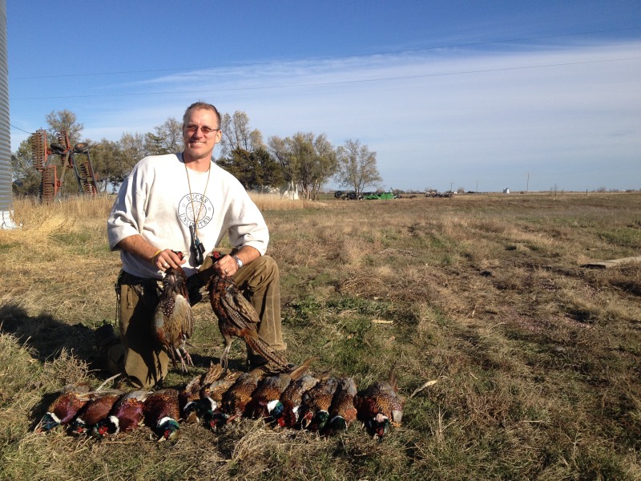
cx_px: 320
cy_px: 240
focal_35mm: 35
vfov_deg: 40.7
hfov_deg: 52.6
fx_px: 648
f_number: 2.4
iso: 50
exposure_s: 1/1577
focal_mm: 4.28
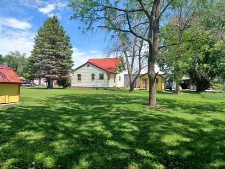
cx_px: 112
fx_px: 162
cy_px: 84
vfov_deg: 54.9
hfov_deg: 69.4
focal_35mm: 25
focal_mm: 4.6
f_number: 1.8
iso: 32
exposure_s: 1/250
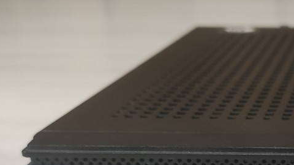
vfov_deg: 13.6
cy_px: 225
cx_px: 363
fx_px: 663
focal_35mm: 85
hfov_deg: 22.8
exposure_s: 1/50
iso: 136
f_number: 1.75
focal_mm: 4.77
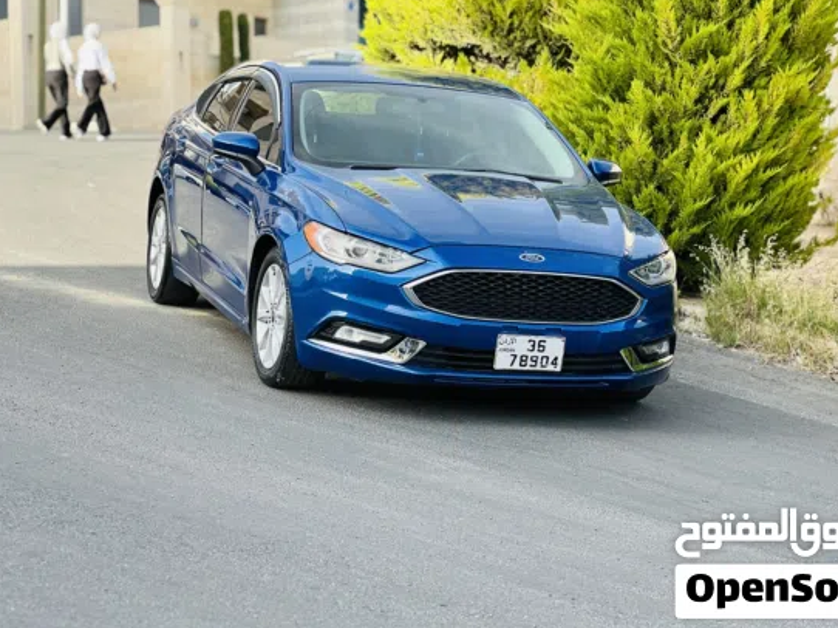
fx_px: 2202
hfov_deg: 21.5
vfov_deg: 16.2
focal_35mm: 91
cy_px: 285
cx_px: 442
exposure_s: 1/121
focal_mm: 9
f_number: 2.8
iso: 40
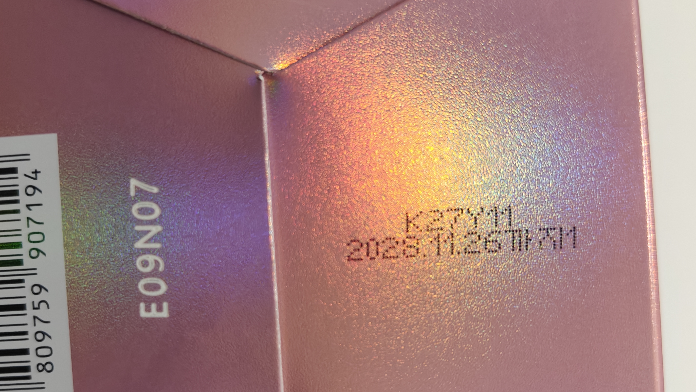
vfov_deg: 30.4
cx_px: 329
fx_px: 720
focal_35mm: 39
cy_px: 232
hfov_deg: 51.6
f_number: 1.8
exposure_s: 1/50
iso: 400
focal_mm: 5.59
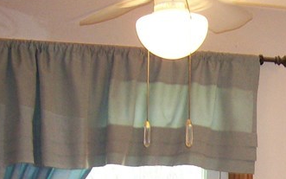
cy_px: 284
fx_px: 920
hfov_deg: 17.0
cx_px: 329
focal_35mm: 118
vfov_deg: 10.6
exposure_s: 1/64
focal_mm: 6
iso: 140
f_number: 2.7
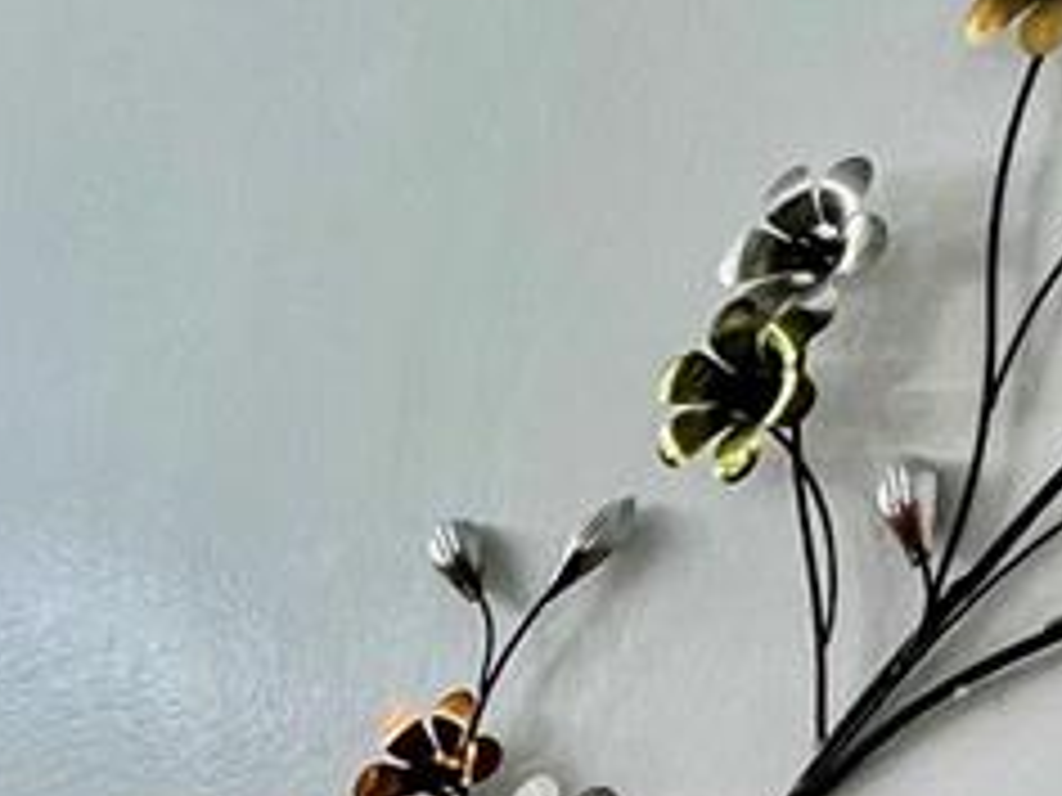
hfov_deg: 17.8
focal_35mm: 88
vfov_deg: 13.7
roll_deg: +0.1
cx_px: -864
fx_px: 2700
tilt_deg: +1.3
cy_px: 1686
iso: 50
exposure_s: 1/120
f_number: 1.8
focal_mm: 1.57
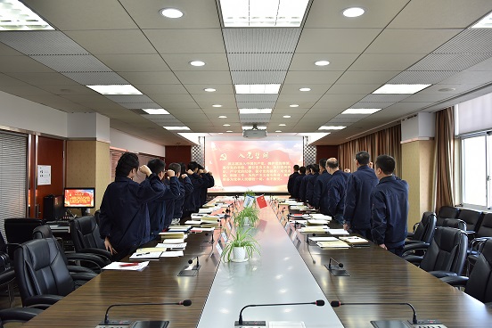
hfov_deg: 63.7
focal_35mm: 29
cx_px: 246
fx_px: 396
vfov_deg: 45.0
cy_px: 164
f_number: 4.5
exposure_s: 1/80
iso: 800
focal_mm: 29
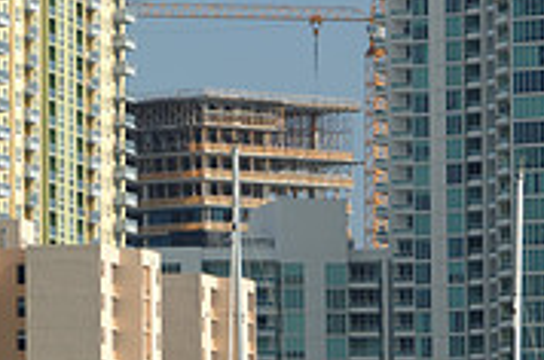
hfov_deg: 4.7
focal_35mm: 441
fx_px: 6652
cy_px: 11
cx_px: -138
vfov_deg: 3.1
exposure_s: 1/250
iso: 100
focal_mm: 90
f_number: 8.5
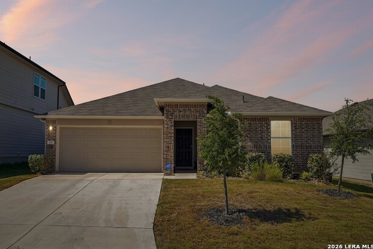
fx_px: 342
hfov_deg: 57.2
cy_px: 122
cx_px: 183
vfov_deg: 40.0
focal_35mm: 33
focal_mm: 32
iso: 100
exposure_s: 1/400
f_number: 8
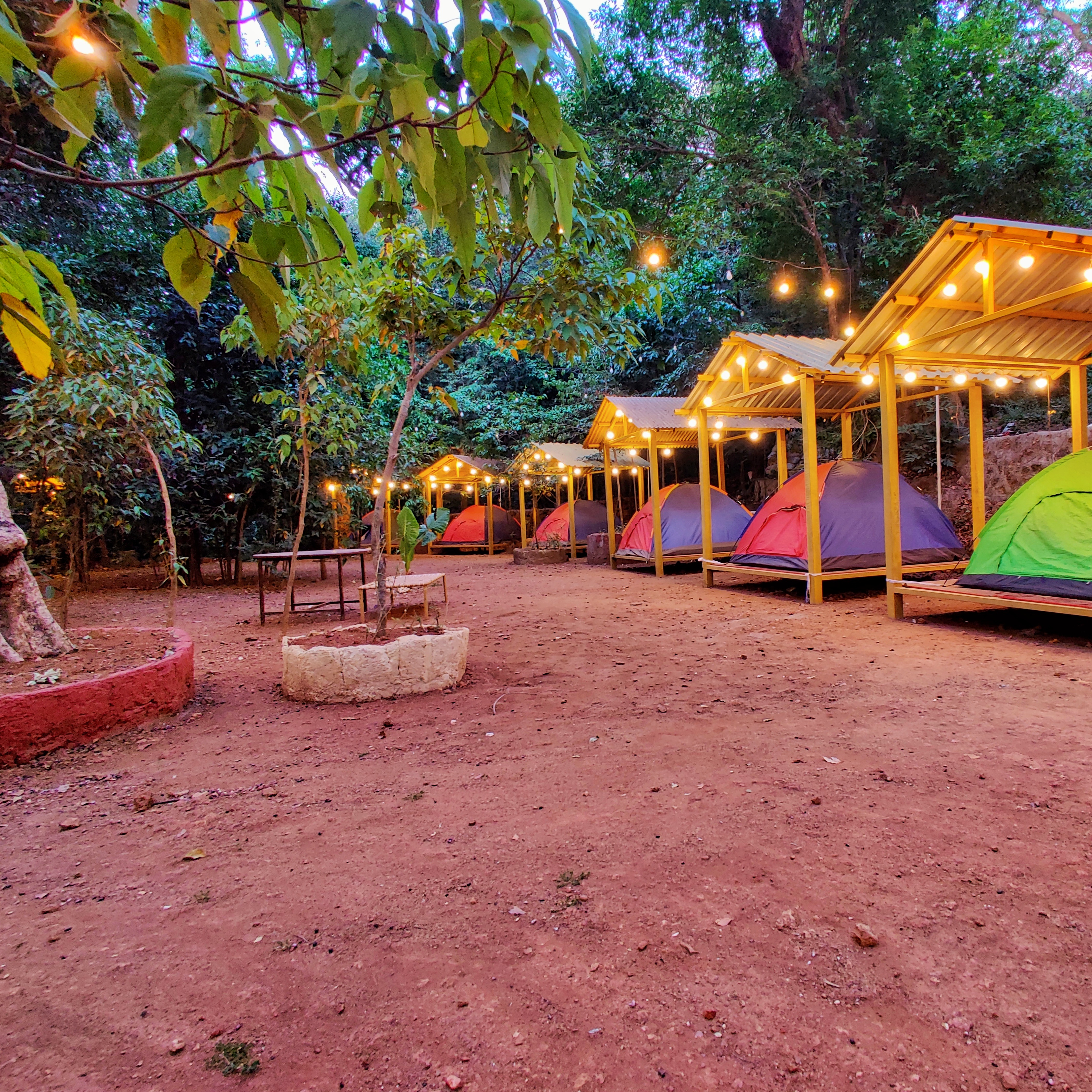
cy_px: 530
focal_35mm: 16
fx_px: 571
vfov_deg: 87.4
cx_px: 655
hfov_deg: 86.3
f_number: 2.2
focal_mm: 2.25
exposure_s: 1/33
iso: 250
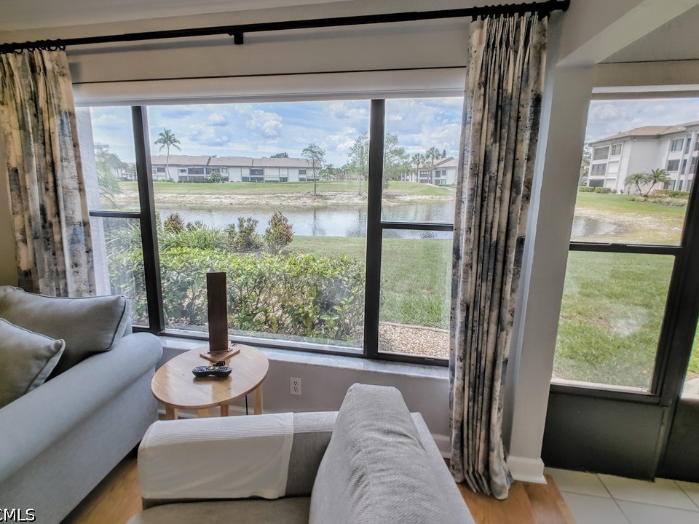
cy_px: 247
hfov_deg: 94.5
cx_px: 339
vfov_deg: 78.0
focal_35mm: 16
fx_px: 323
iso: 50
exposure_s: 1/142
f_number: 1.9
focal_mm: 1.78
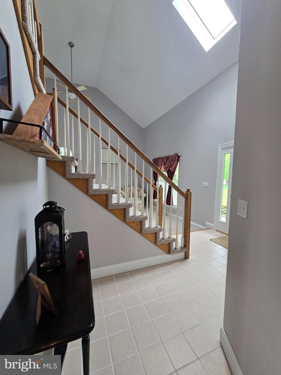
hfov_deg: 89.9
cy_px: 188
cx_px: 140
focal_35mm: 13
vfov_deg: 106.2
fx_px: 141
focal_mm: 2.2
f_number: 2.2
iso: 50
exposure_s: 1/60
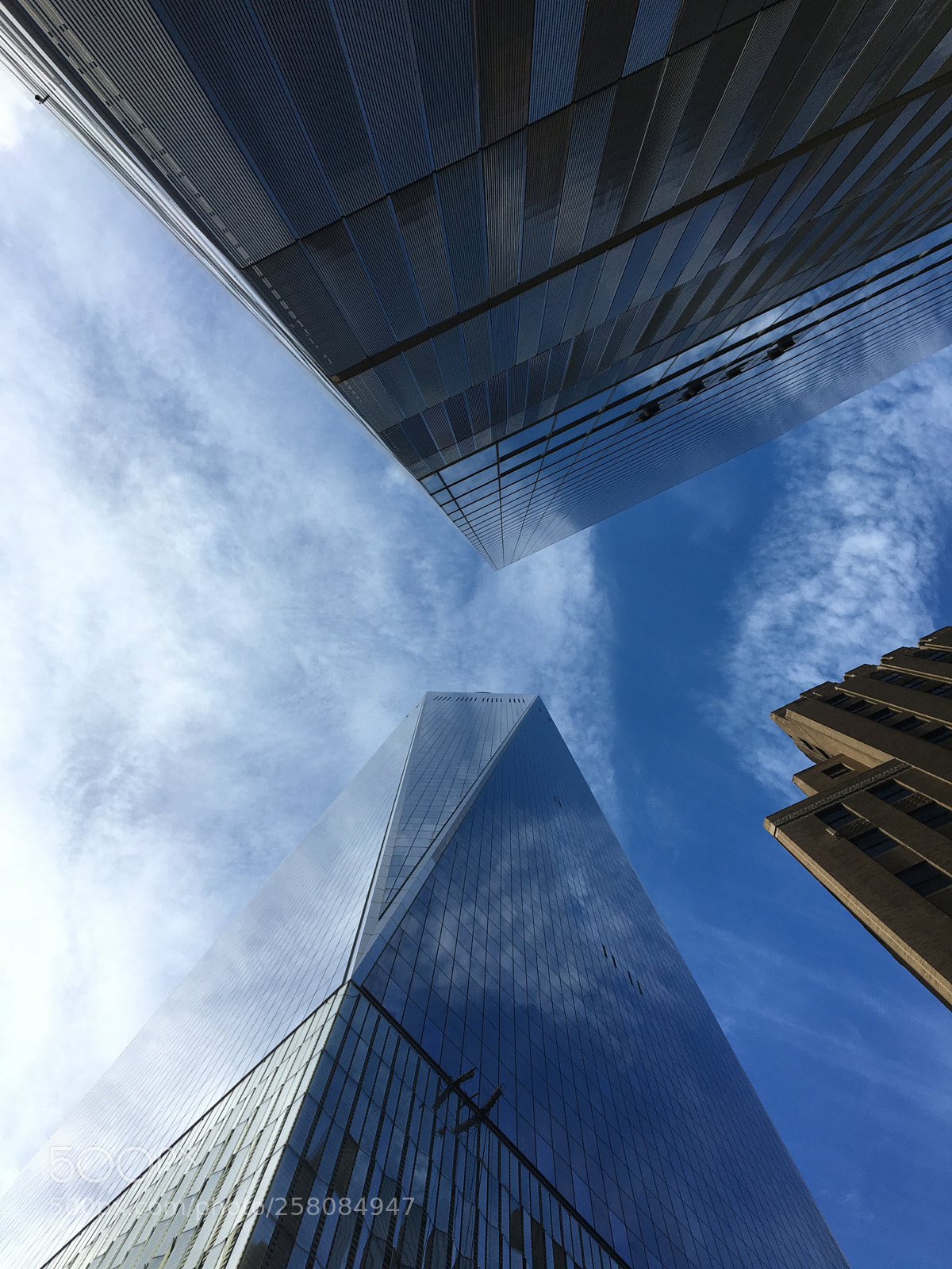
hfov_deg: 48.2
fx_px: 1063
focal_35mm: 29
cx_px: 476
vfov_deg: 61.7
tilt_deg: +87.8
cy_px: 634
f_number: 2.2
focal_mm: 4.15
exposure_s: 1/1040
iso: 25
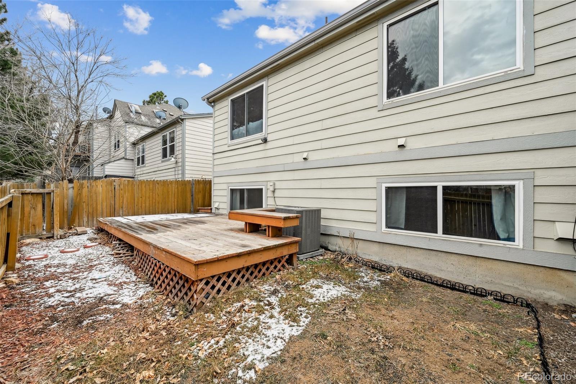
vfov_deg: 81.2
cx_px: 288
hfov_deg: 104.3
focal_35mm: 14
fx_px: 224
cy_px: 192
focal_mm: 14
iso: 400
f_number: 10
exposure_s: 1/125
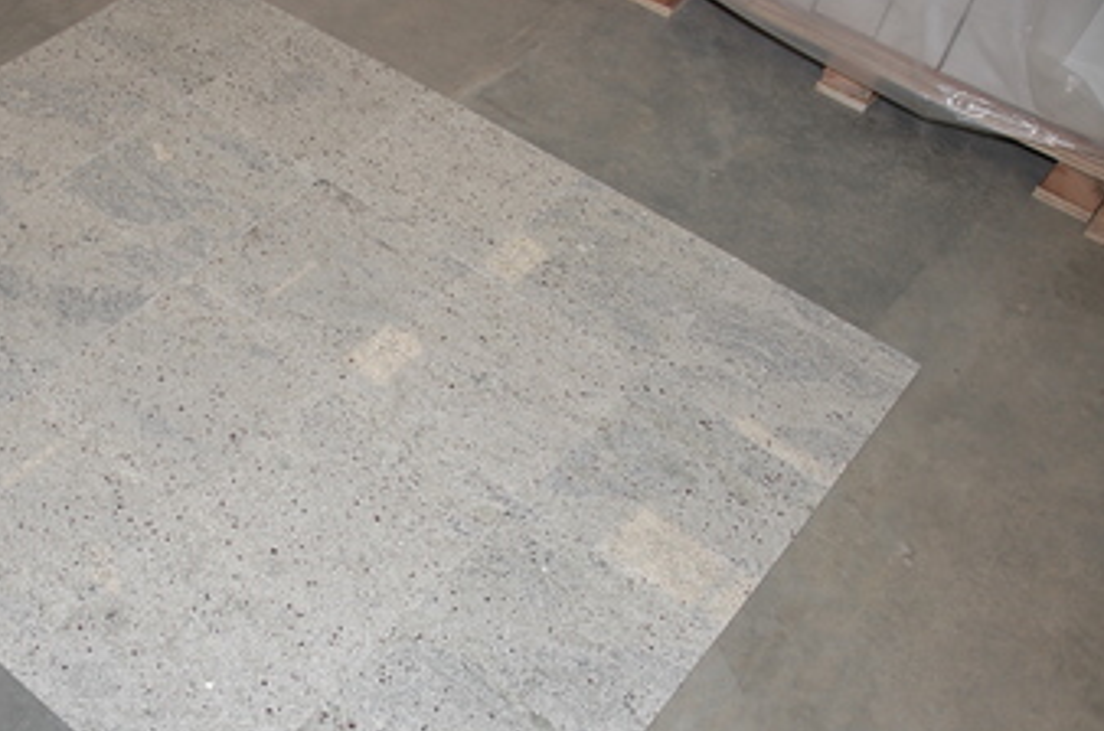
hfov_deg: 47.1
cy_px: 493
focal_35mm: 40
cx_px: 307
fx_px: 1224
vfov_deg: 33.0
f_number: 4
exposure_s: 1/60
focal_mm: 18
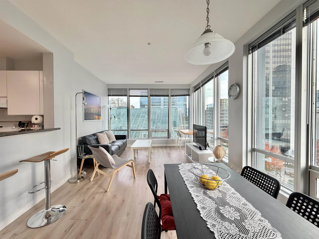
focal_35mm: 14
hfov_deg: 102.1
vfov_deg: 85.7
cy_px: 120
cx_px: 160
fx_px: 129
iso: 200
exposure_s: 1/120
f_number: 2.2
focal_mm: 2.22
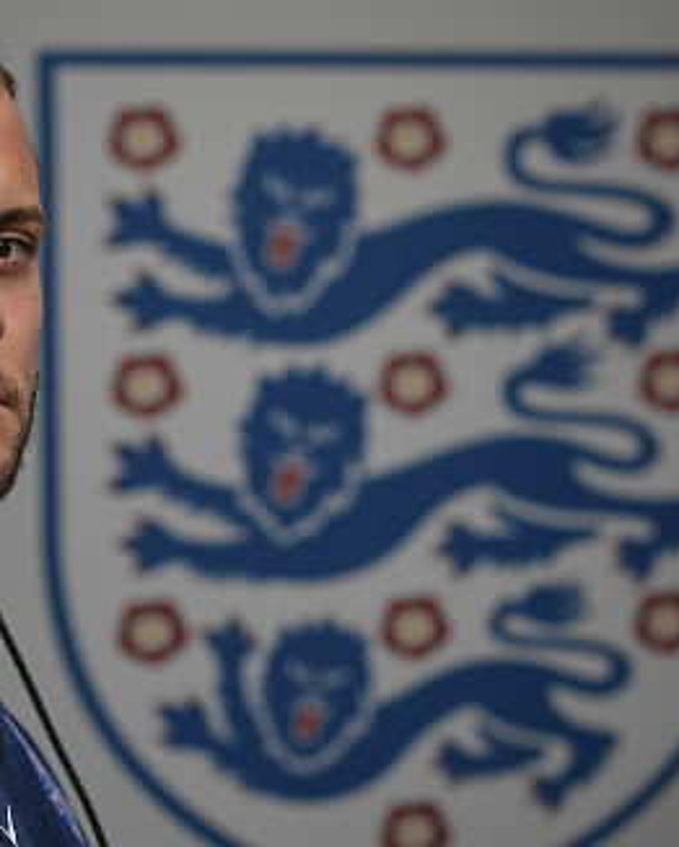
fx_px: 4793
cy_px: 469
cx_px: 145
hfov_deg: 8.1
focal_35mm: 191
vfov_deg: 10.1
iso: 640
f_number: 2.8
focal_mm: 112
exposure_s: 1/640
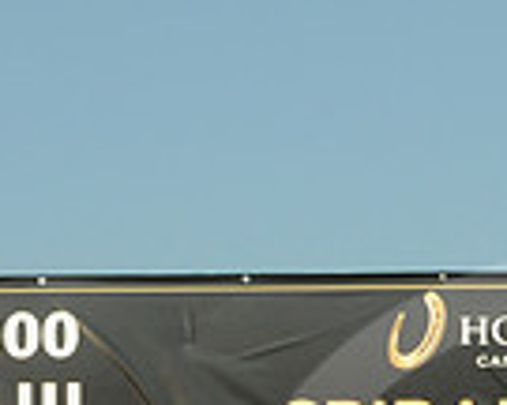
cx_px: 582
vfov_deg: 5.1
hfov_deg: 6.4
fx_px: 4517
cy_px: 718
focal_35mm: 301
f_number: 16
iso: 400
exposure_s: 1/320
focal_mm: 50
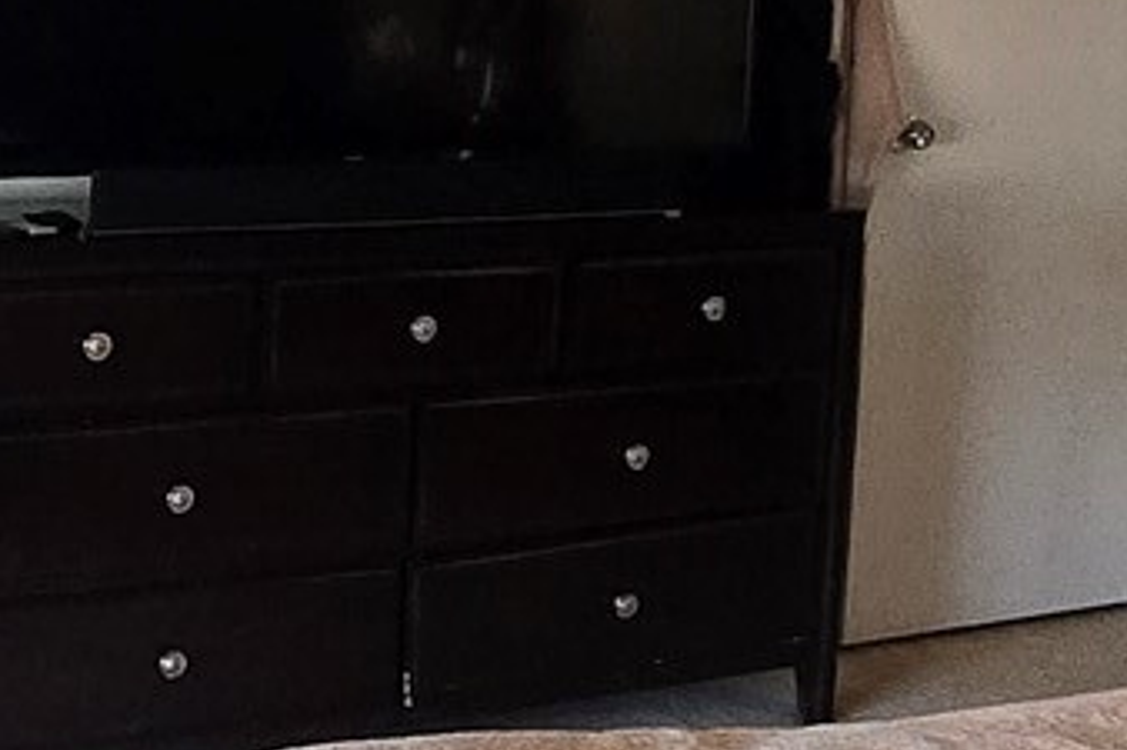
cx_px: 393
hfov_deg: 24.7
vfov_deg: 16.6
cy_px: 357
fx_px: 2566
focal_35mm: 82
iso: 200
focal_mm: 1.7
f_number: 2.2
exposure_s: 1/60
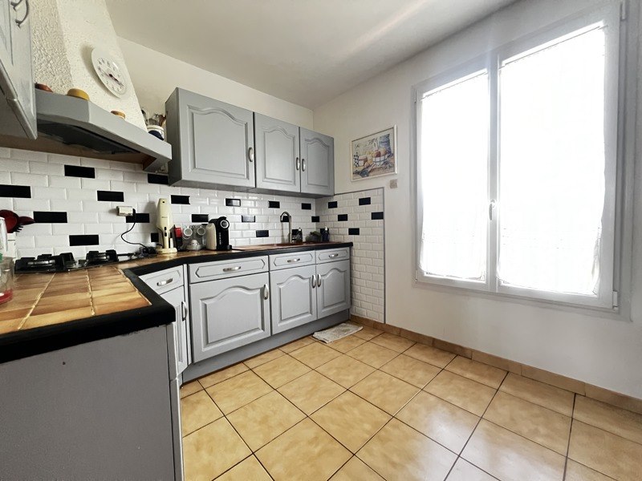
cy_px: 240
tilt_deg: -3.3
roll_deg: +1.9
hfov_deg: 106.2
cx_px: 321
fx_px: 241
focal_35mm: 13
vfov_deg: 89.9
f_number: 1.8
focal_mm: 1.57
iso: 1000
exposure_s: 1/50
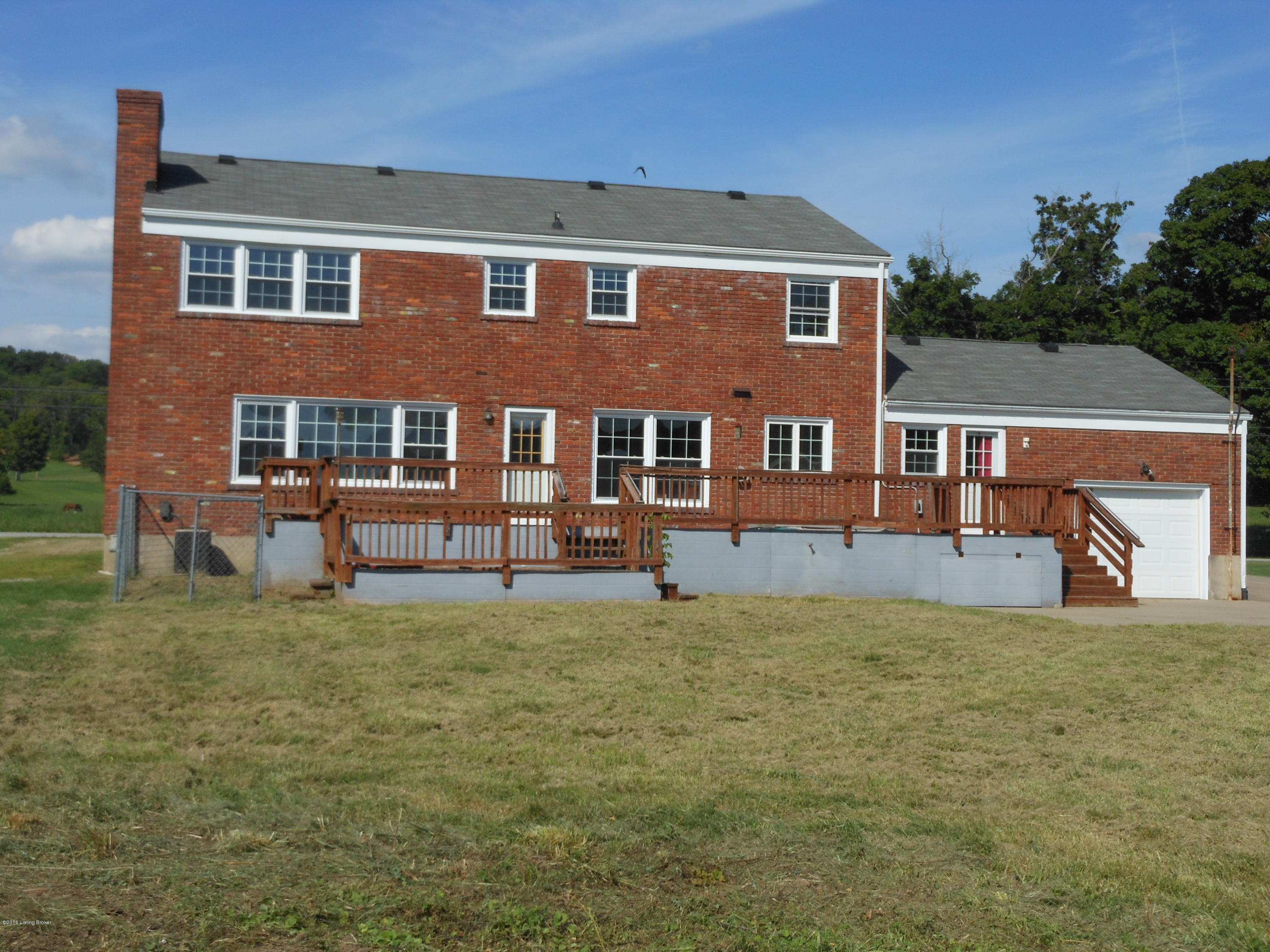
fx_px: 1651
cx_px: 635
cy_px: 476
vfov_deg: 32.2
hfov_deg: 42.1
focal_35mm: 45
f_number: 4.6
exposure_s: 1/800
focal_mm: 8.1
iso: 80
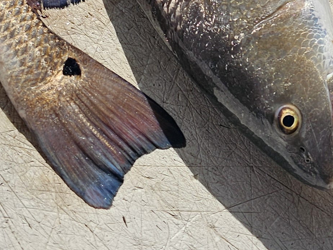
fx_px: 962
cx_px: 329
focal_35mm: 100
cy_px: -285
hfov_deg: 19.1
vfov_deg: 12.6
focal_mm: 6.3
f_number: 1.7
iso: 10
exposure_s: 1/1008
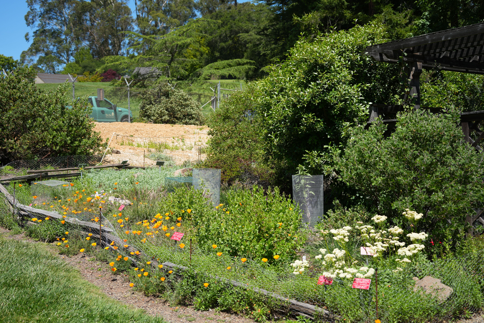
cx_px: 242
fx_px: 672
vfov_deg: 27.0
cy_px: 162
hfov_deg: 39.6
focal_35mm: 50
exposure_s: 1/400
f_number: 5
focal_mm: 50
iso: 100
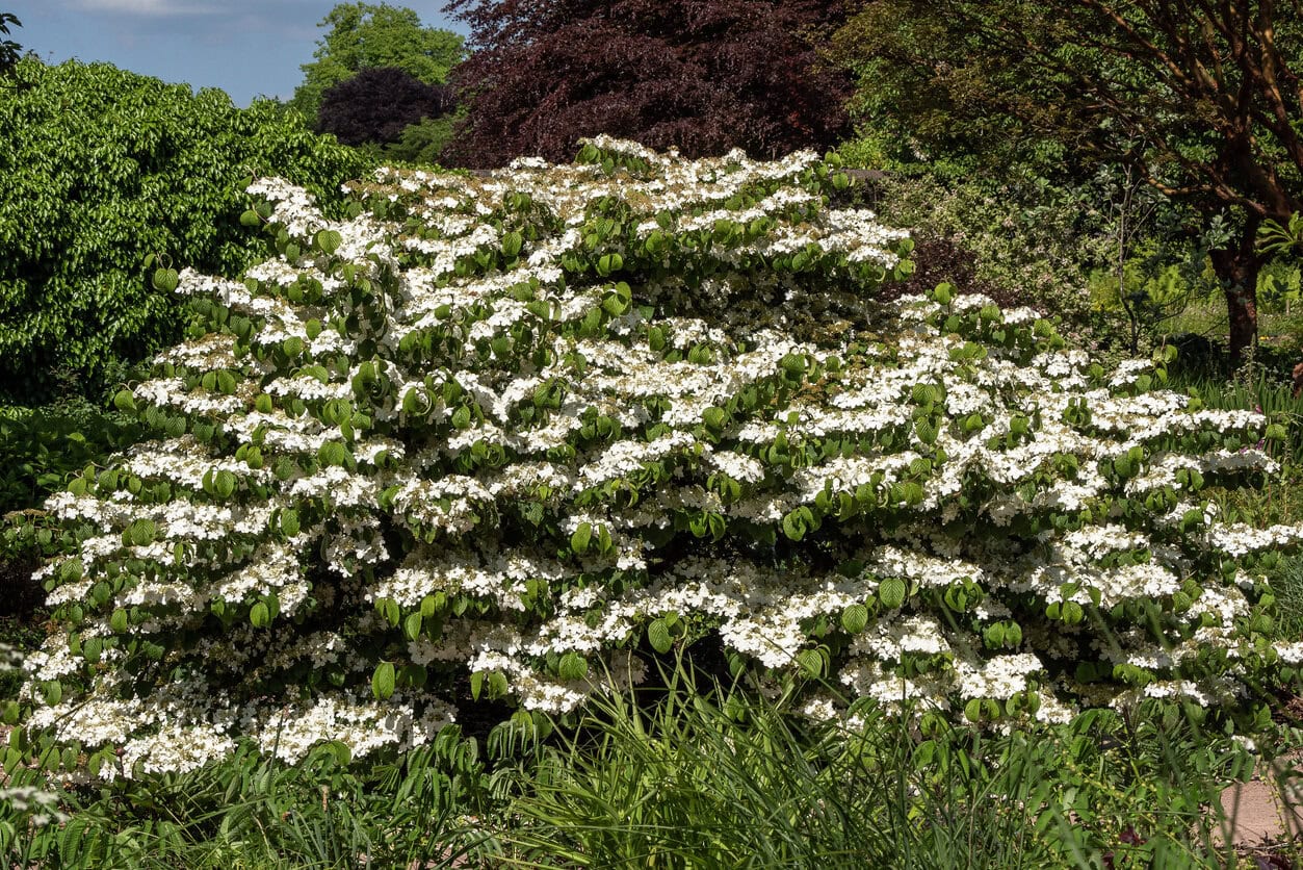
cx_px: 652
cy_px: 435
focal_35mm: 96
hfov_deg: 21.2
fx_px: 3475
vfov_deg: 14.3
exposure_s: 1/500
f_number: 11
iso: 160
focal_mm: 64
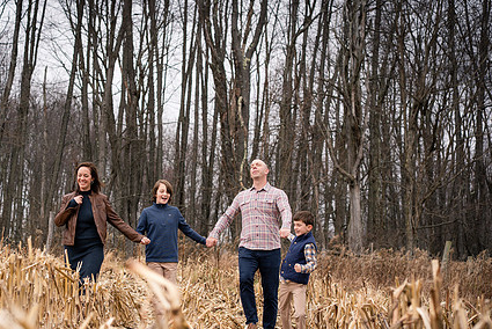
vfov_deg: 11.8
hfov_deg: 17.6
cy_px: 220
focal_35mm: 116
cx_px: 189
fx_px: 1586
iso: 320
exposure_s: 1/500
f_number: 4.5
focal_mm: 85
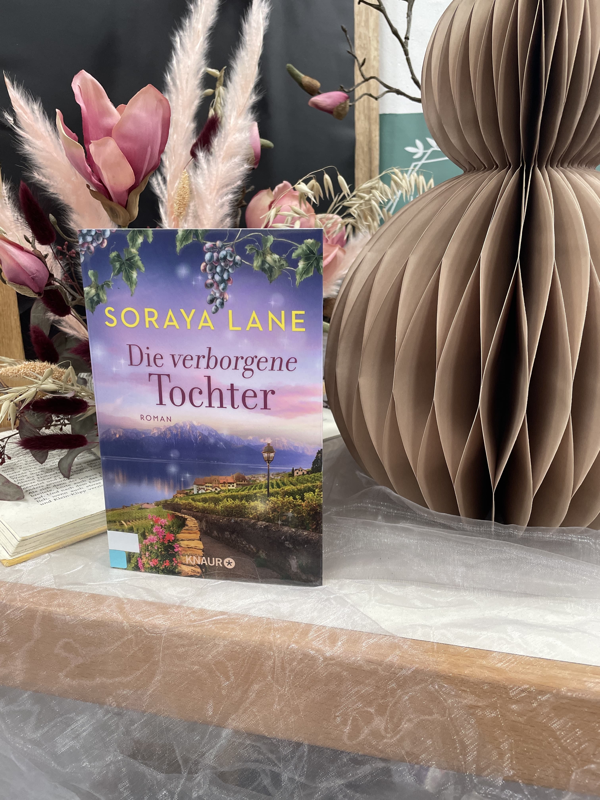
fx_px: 601
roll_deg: +1.8
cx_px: 300
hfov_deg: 53.1
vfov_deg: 67.3
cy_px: 400
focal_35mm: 26
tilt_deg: -14.7
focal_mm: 4.2
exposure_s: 1/115
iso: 125
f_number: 1.6
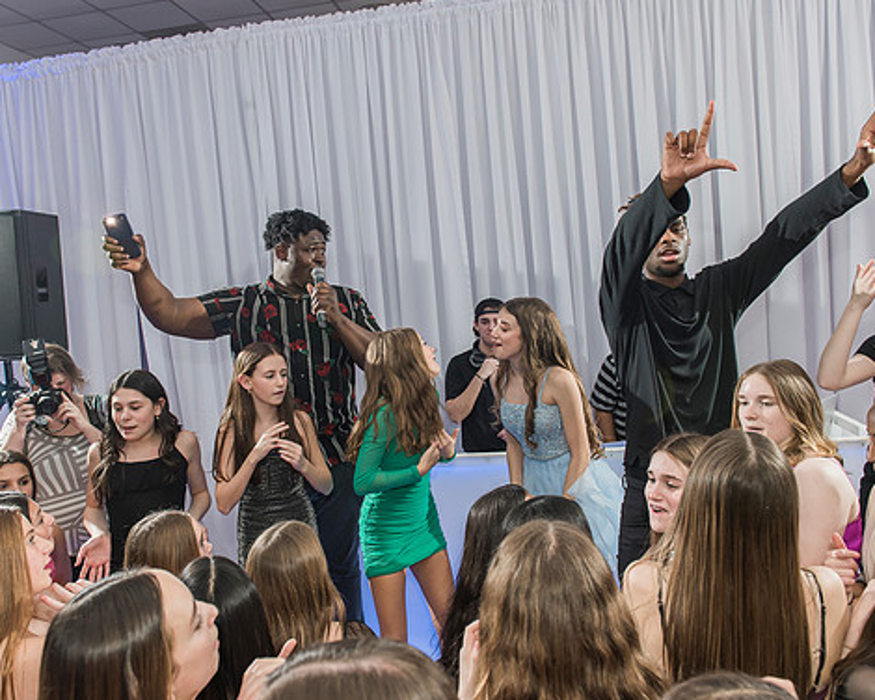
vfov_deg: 48.5
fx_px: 777
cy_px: 328
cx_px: 389
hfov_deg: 58.6
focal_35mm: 30
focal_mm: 24
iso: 800
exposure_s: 1/100
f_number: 4
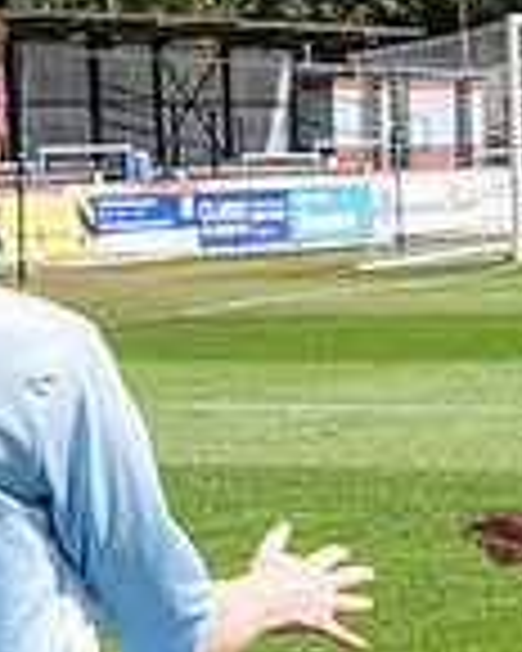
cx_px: 710
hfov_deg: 9.0
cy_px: 660
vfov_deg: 11.4
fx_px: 3244
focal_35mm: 168
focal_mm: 35
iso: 200
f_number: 4
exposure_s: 1/1250
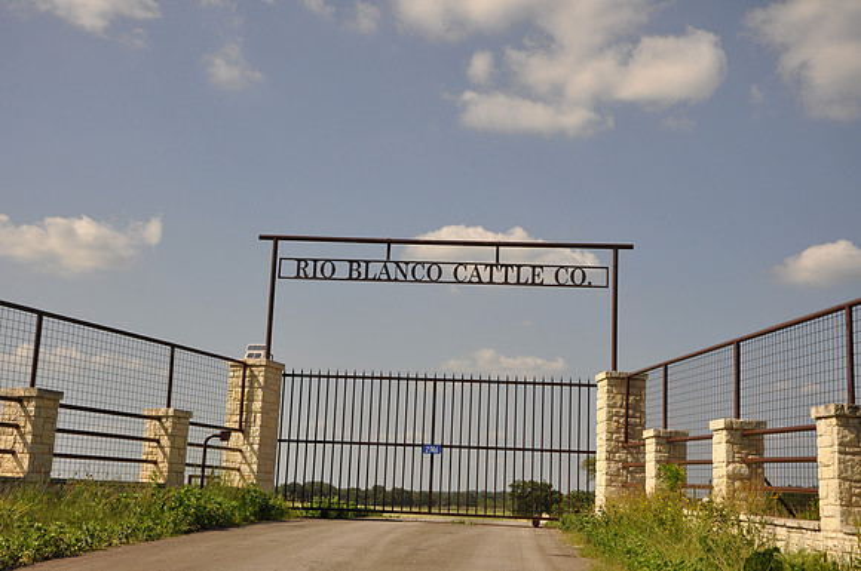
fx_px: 1218
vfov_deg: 26.4
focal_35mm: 51
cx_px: 430
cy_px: 286
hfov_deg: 38.9
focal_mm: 34
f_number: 8
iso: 200
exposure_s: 1/250
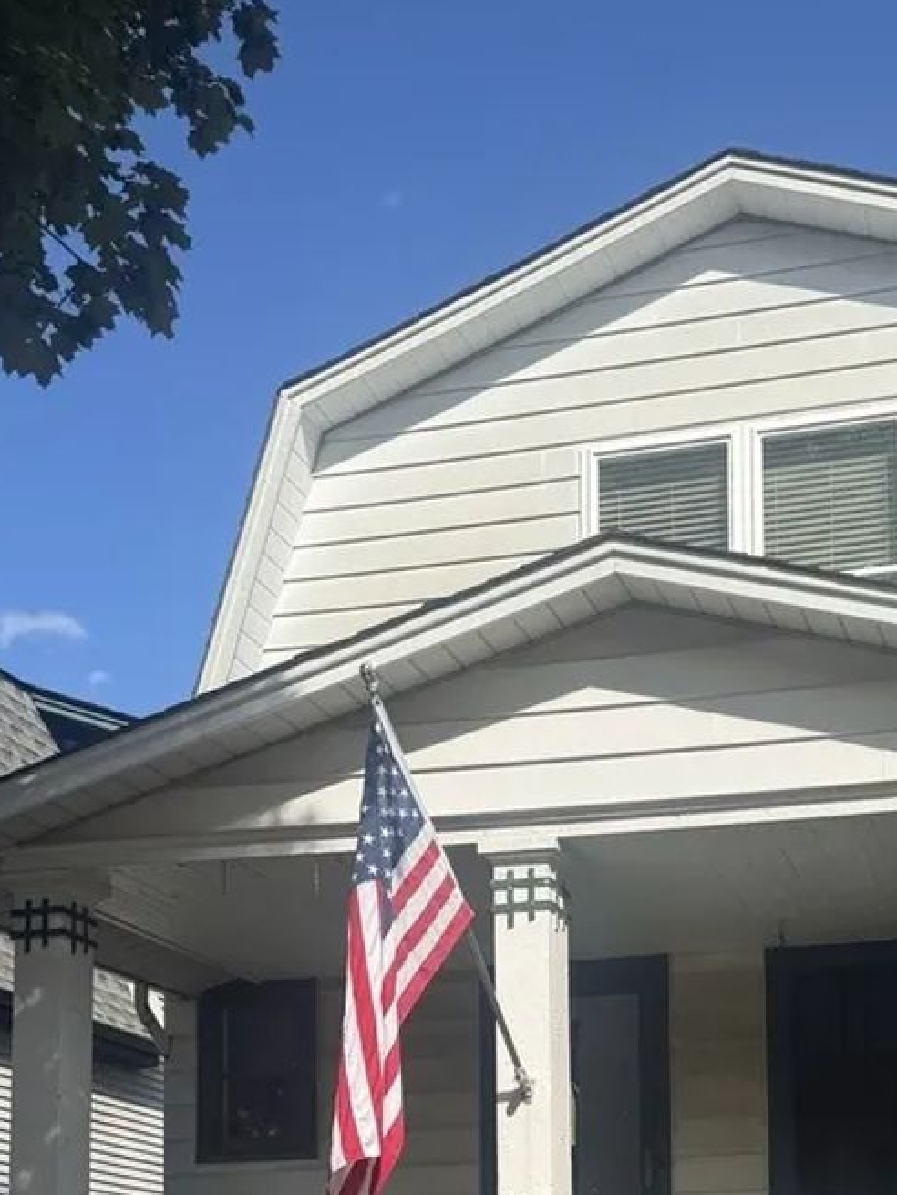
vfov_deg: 34.4
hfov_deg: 28.5
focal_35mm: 50
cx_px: 718
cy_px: 1218
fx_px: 1726
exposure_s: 1/3145
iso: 80
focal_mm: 6.76
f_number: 1.78
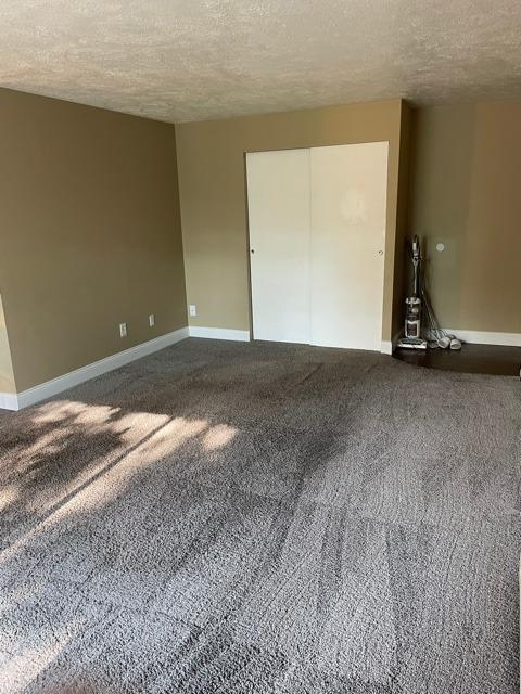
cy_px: 347
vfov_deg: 67.3
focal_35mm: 26
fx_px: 522
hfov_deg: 53.1
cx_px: 260
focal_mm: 4.2
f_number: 1.6
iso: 125
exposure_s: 1/60
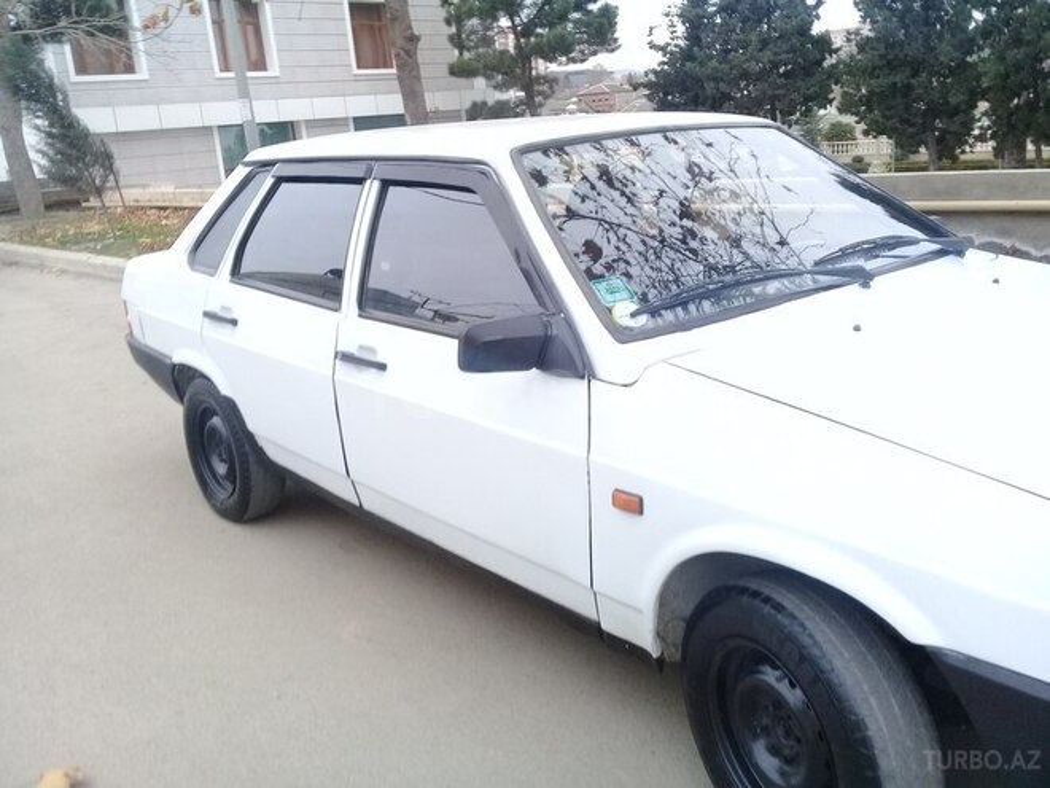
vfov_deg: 45.4
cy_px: 394
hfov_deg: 58.4
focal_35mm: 31
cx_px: 525
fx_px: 940
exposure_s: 1/100
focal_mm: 3.3
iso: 80
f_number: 2.2
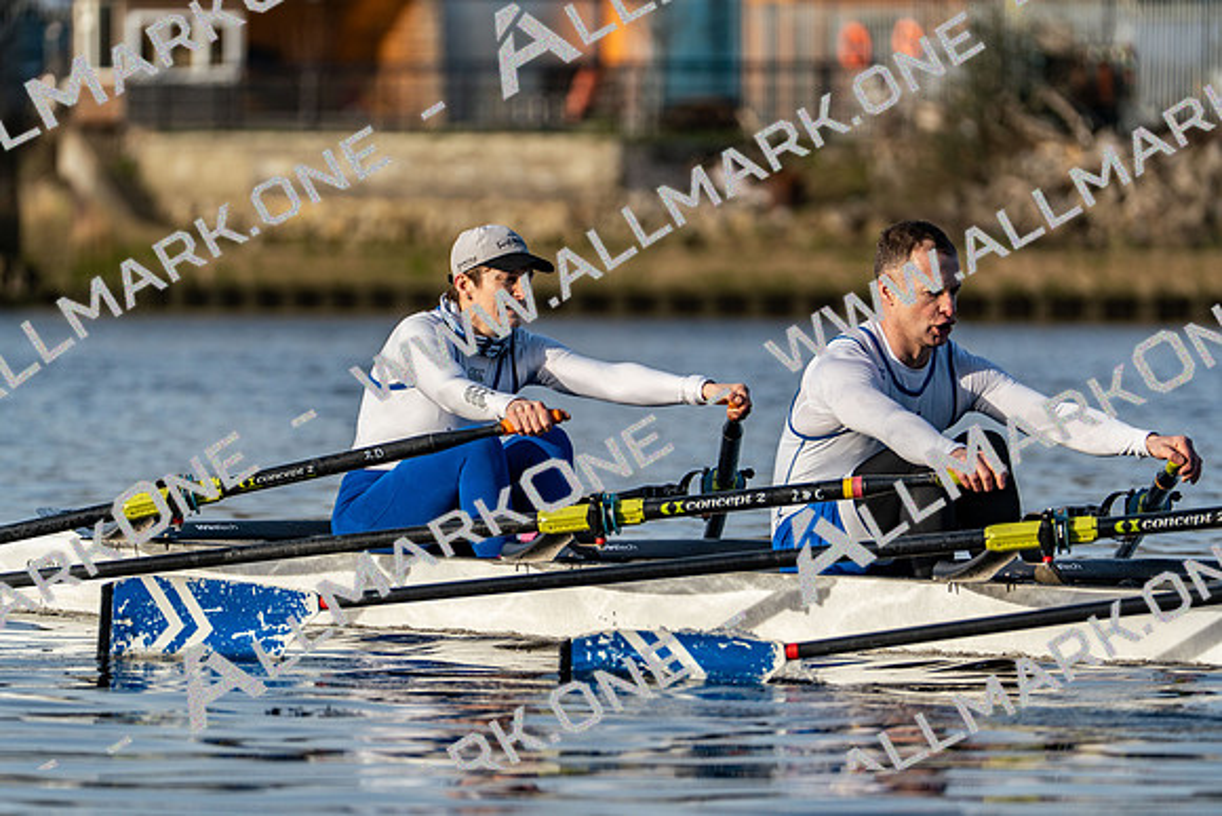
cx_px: 611
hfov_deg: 5.8
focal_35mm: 353
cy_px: 408
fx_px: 11985
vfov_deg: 3.9
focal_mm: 353
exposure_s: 1/2000
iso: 500
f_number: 6.3
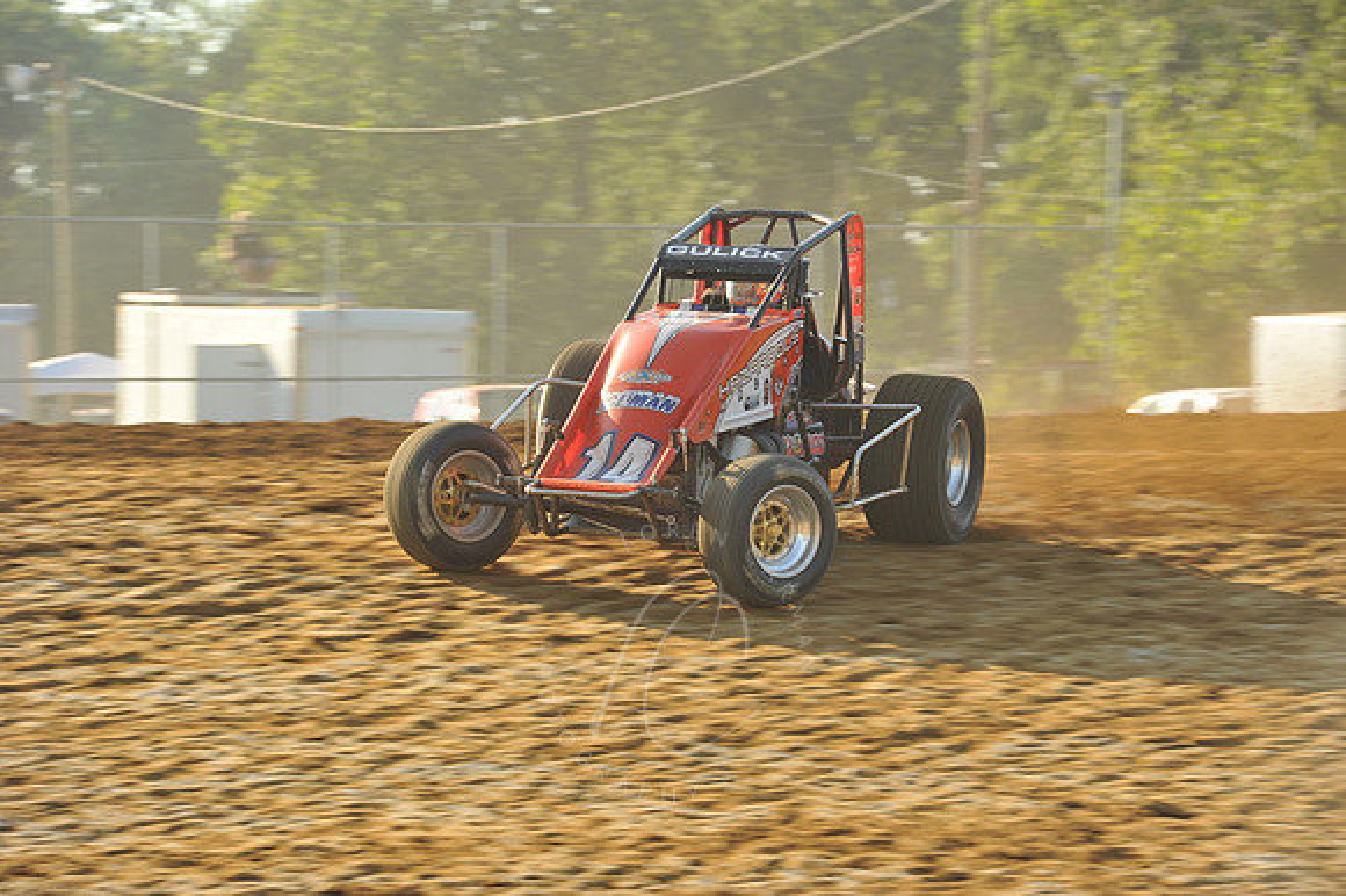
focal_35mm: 180
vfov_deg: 7.6
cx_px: 673
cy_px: 448
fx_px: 6726
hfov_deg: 11.4
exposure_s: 1/320
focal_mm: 180
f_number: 9
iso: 400
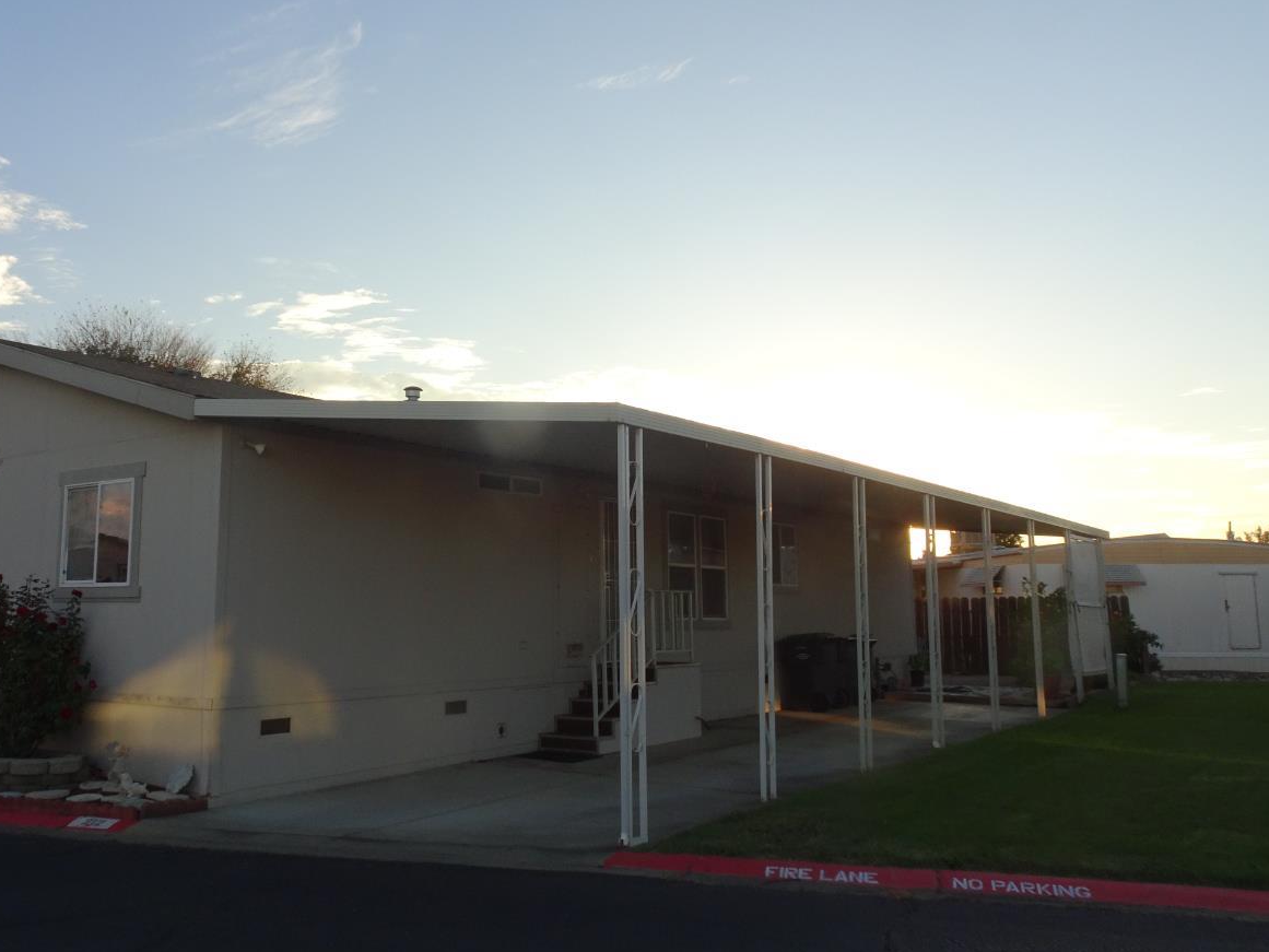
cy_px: 436
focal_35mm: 31
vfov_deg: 45.4
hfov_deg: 57.9
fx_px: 1137
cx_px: 508
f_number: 3.5
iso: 80
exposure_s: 1/200
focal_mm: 4.1
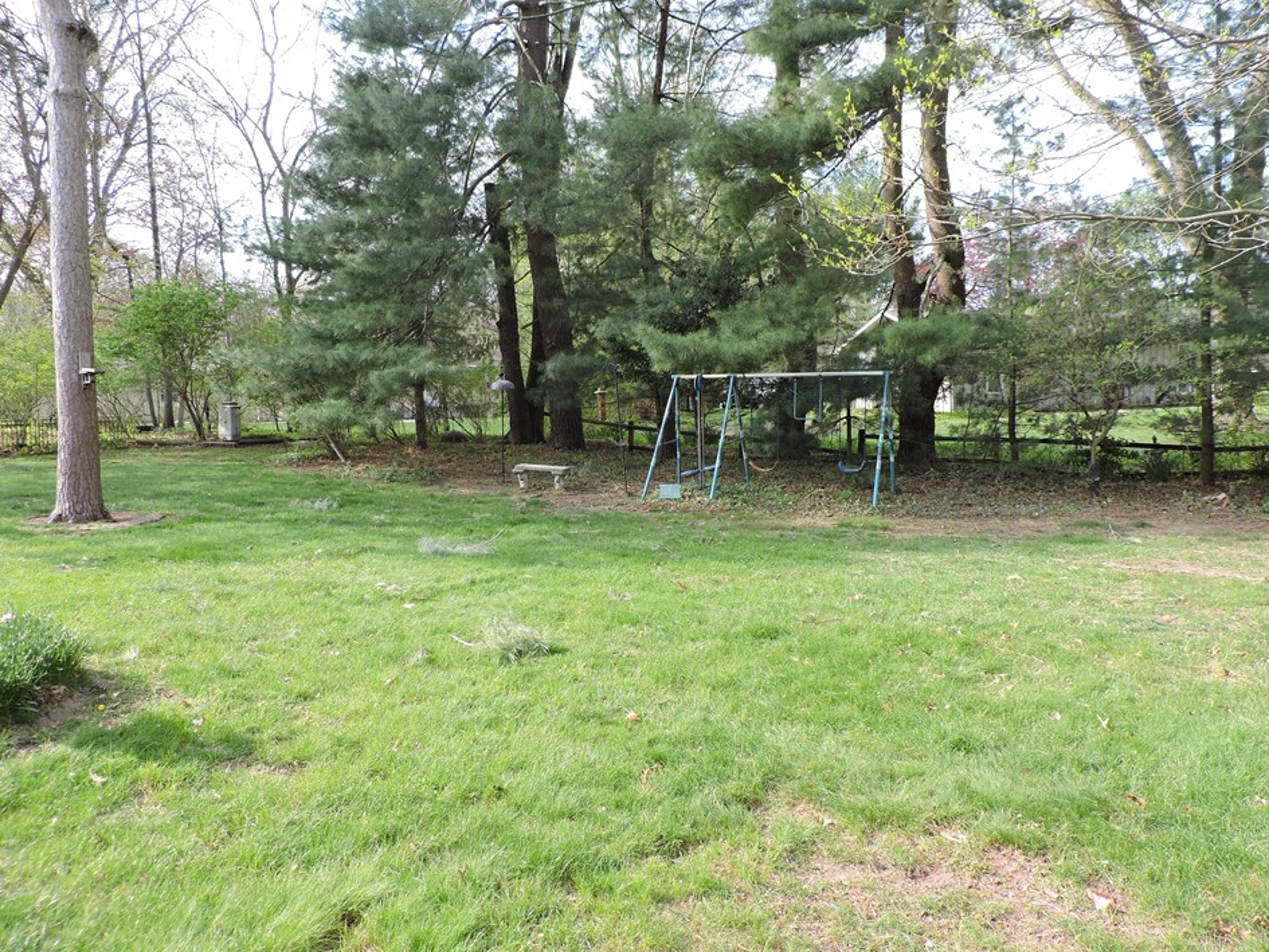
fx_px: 953
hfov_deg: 67.3
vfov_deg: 53.1
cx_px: 645
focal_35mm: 26
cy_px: 469
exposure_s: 1/200
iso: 100
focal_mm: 4.3
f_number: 3
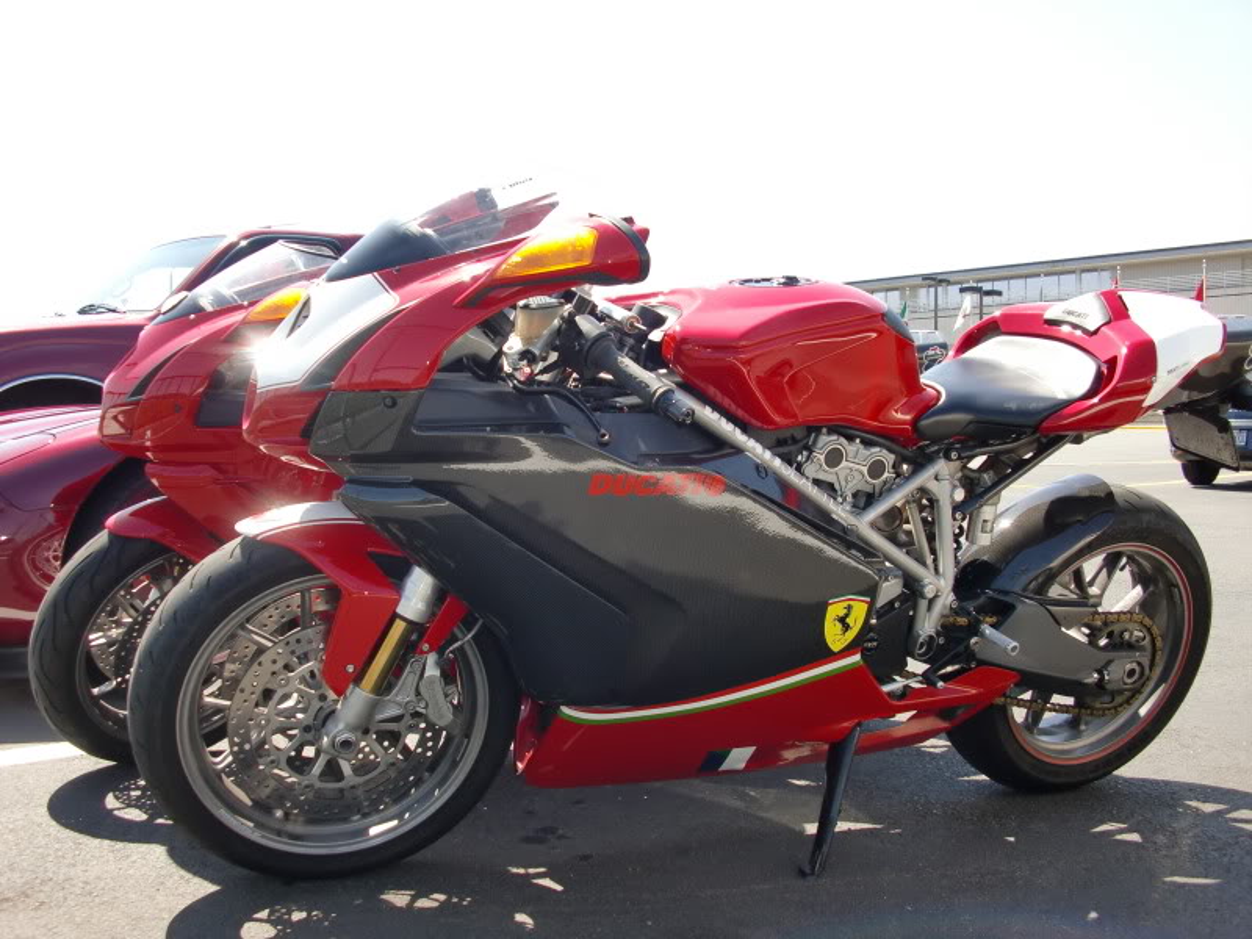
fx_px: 1302
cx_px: 626
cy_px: 470
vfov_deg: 39.7
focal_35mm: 36
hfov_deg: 51.4
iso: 64
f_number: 2.8
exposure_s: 1/400
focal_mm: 6.3
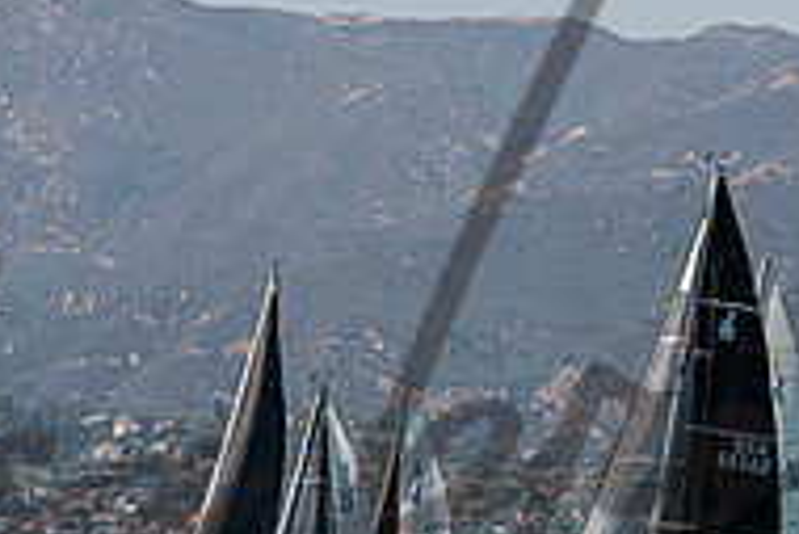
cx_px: 670
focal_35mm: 289
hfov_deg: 7.1
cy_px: 343
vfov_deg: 4.8
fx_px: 6419
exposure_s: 1/2000
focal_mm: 79
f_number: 8
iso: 500
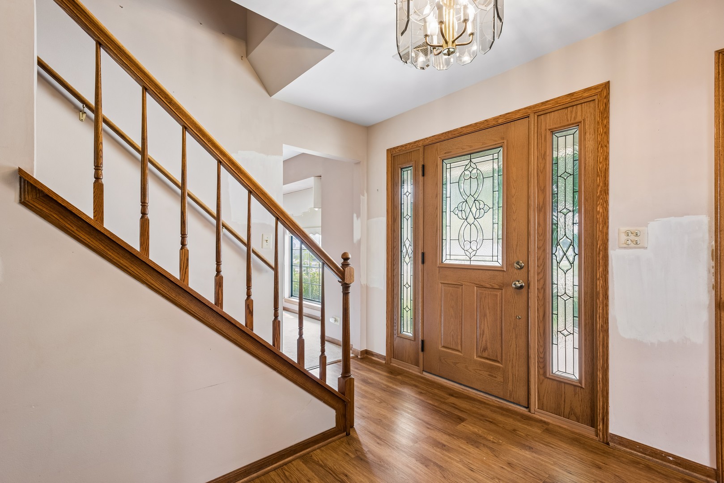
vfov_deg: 70.5
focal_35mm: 17
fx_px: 342
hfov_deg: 93.3
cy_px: 242
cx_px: 362
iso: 400
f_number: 8
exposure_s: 1/10
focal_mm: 17
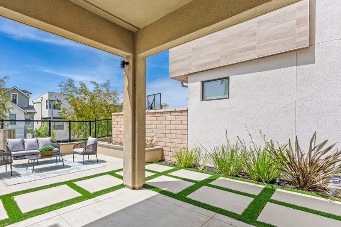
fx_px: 171
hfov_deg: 88.0
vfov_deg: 67.2
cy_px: 125
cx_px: 125
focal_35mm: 18
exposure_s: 1/320
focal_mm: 14
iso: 320
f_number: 6.3
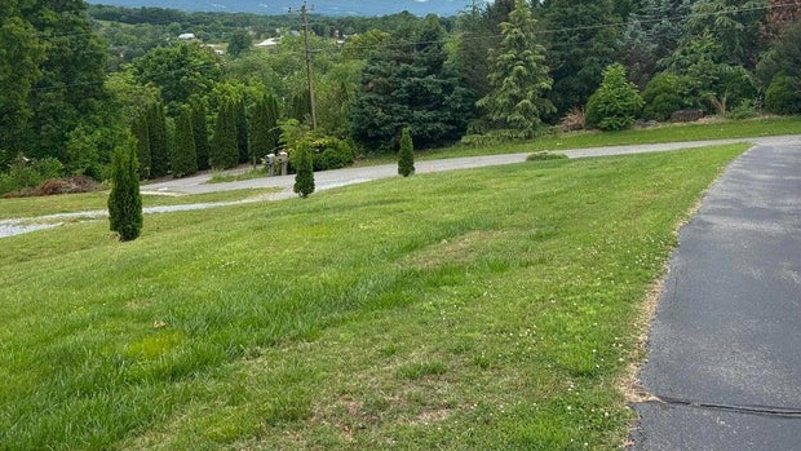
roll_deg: -1.5
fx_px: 828
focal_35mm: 39
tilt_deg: -4.7
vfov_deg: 29.6
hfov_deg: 51.6
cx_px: 384
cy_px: 75
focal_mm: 5.7
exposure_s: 1/1869
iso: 50
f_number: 1.5
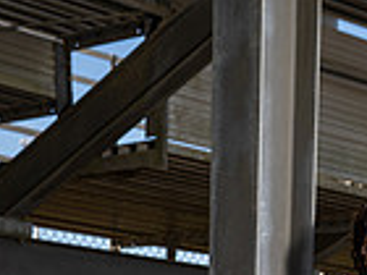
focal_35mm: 139
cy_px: 584
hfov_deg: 13.9
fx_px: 1474
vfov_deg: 9.8
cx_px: 391
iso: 100
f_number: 5
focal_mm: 45
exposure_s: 1/250
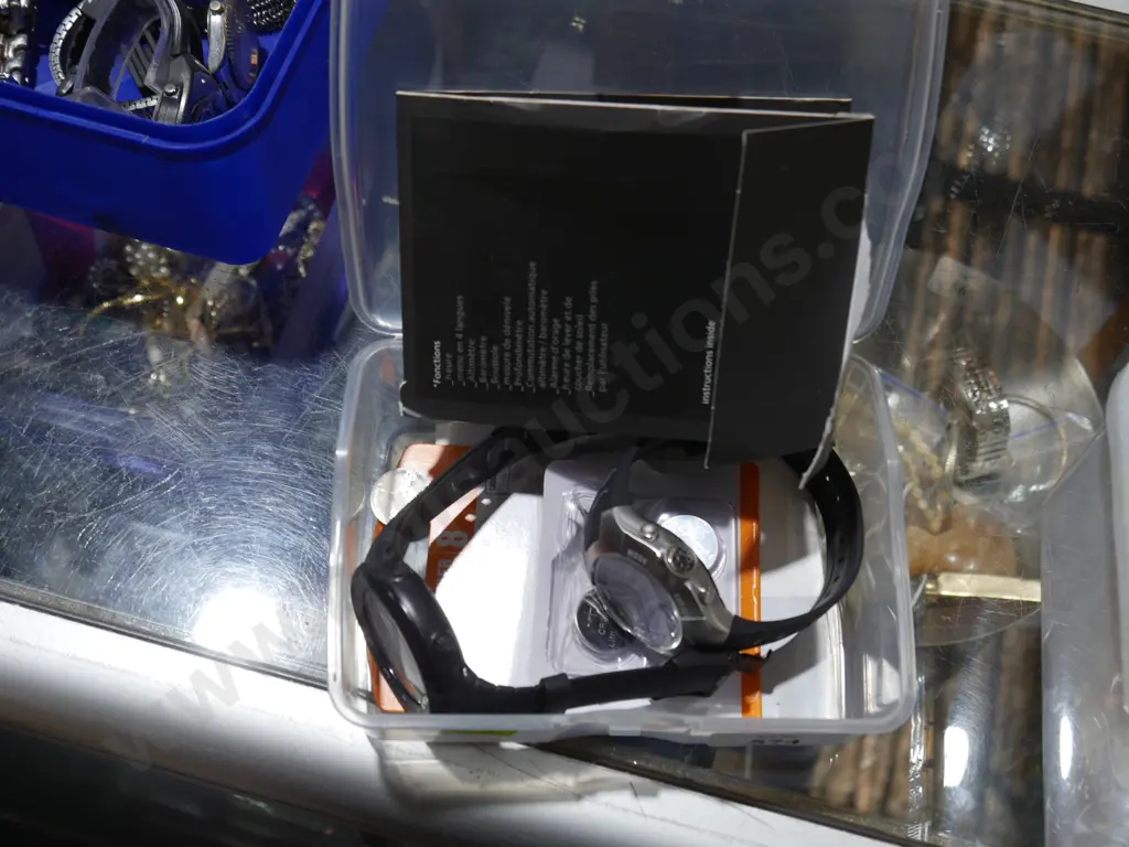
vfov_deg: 36.0
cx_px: 564
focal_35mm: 40
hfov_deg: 46.8
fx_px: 1305
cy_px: 424
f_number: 5
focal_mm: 20
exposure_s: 1/60
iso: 250
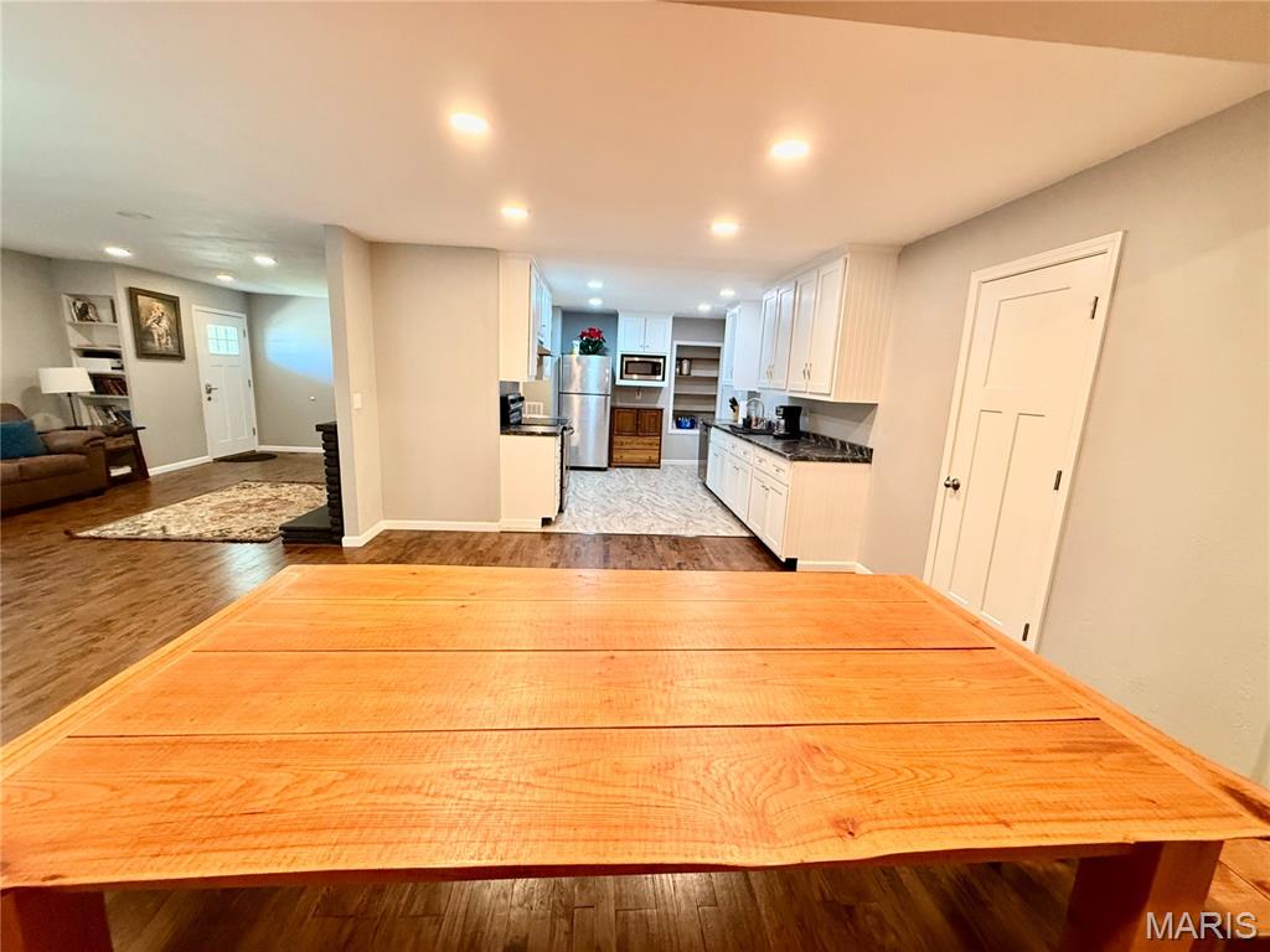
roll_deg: -2.2
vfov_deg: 85.7
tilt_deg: -10.0
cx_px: 635
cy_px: 476
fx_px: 514
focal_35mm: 14
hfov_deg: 102.1
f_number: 2.2
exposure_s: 1/60
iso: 500
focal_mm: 2.22
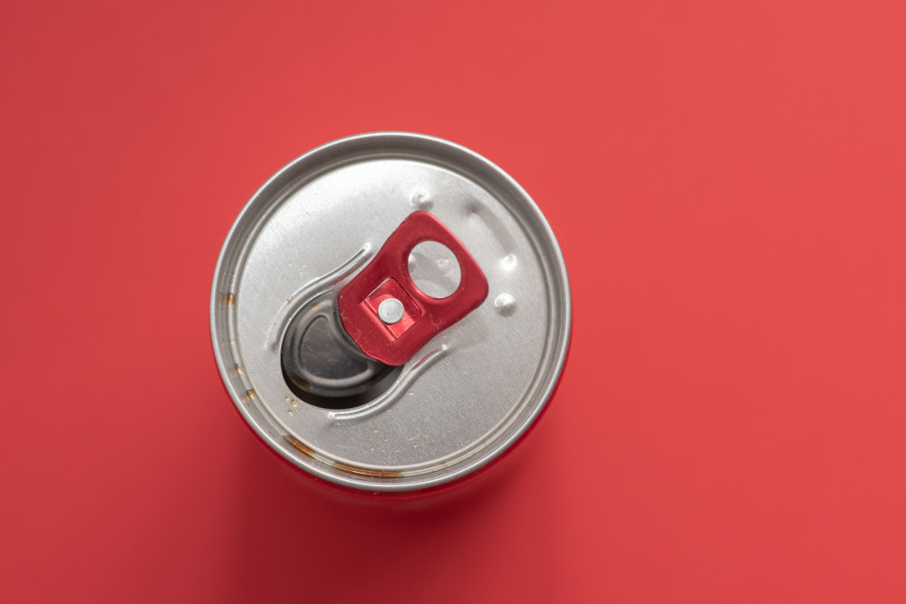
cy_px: 302
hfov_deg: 20.4
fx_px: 2517
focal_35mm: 100
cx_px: 453
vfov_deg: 13.7
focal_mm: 100
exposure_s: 1/60
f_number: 8
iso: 200
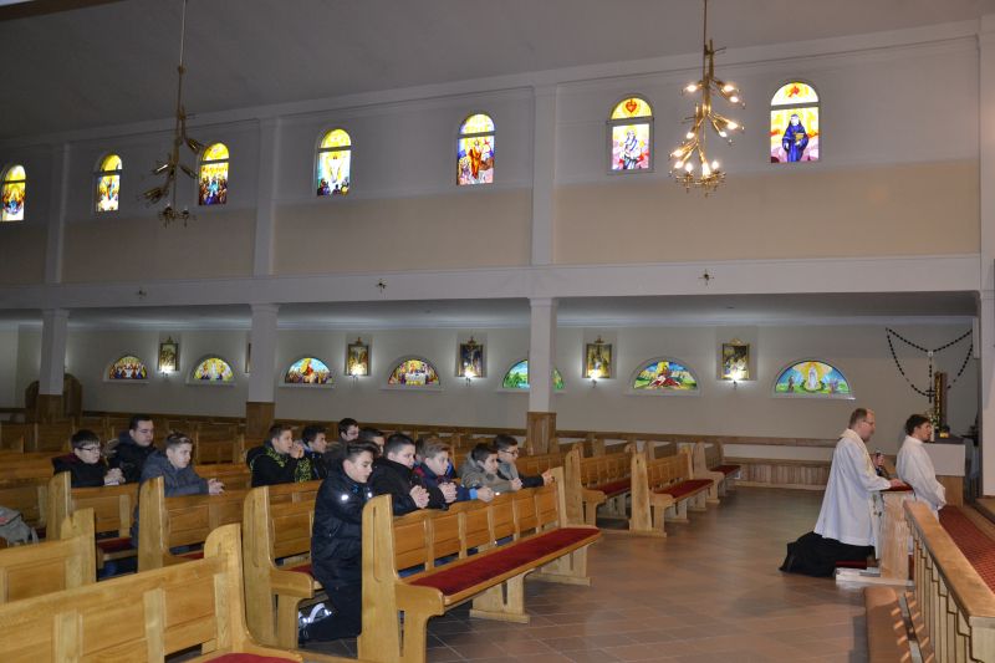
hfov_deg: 59.5
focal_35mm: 32
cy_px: 332
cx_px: 498
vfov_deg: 41.7
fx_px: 870
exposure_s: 1/60
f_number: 3.8
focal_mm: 21
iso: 900
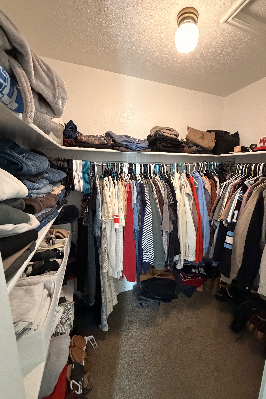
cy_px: 200
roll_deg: -1.7
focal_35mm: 15
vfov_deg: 100.4
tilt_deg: -11.9
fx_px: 166
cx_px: 154
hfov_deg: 76.8
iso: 1000
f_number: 2.2
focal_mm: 2.22
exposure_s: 1/60
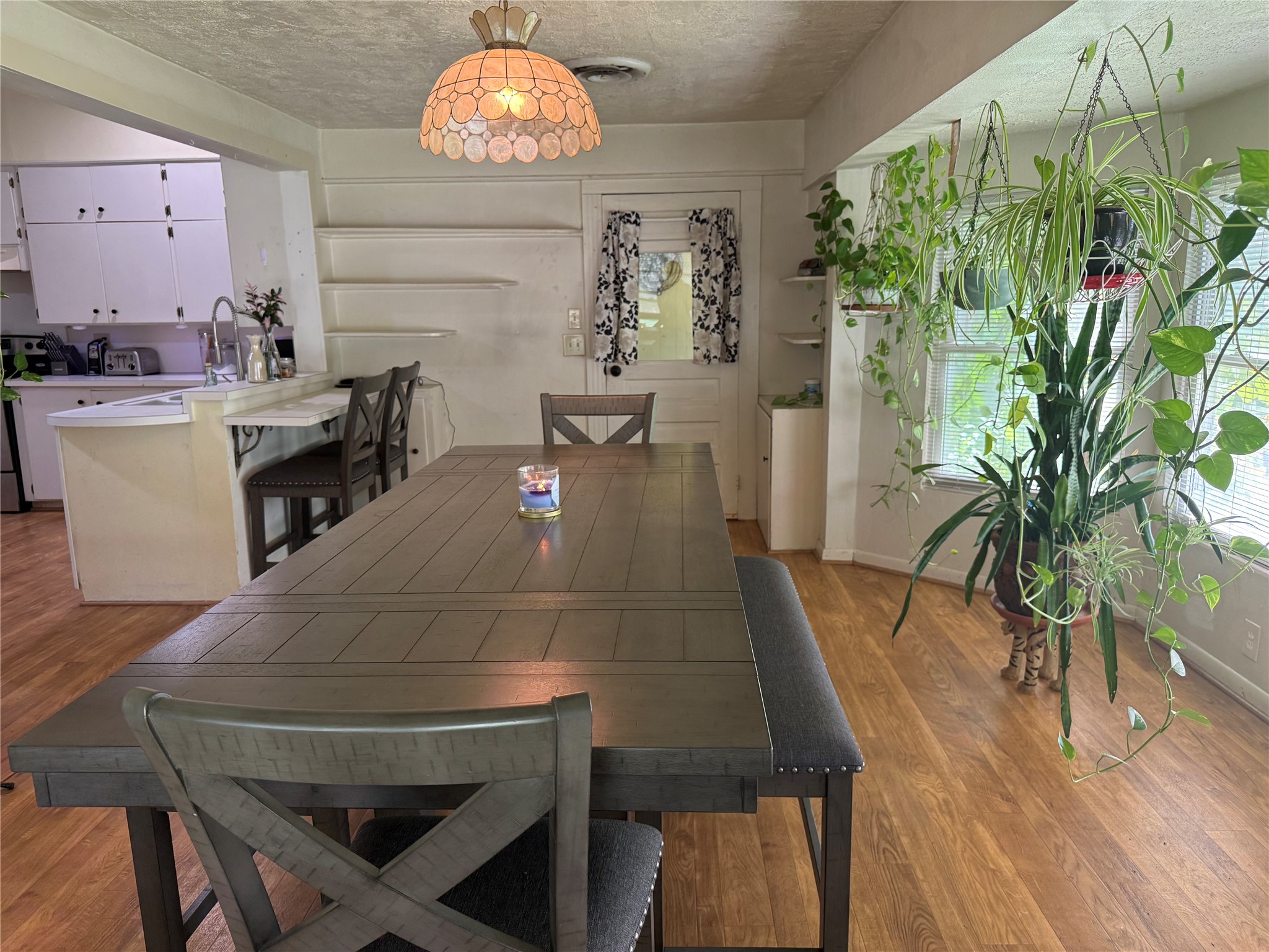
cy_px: 476
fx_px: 880
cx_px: 634
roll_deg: +2.4
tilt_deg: -10.5
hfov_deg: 71.6
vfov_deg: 56.8
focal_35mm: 24
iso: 200
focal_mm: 6.76
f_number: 1.78
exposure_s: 1/94
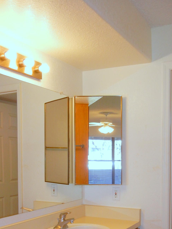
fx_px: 305
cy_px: 169
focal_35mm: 46
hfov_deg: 31.3
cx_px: 110
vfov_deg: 40.2
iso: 160
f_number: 3.5
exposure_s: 1/44.3
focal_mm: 5.4
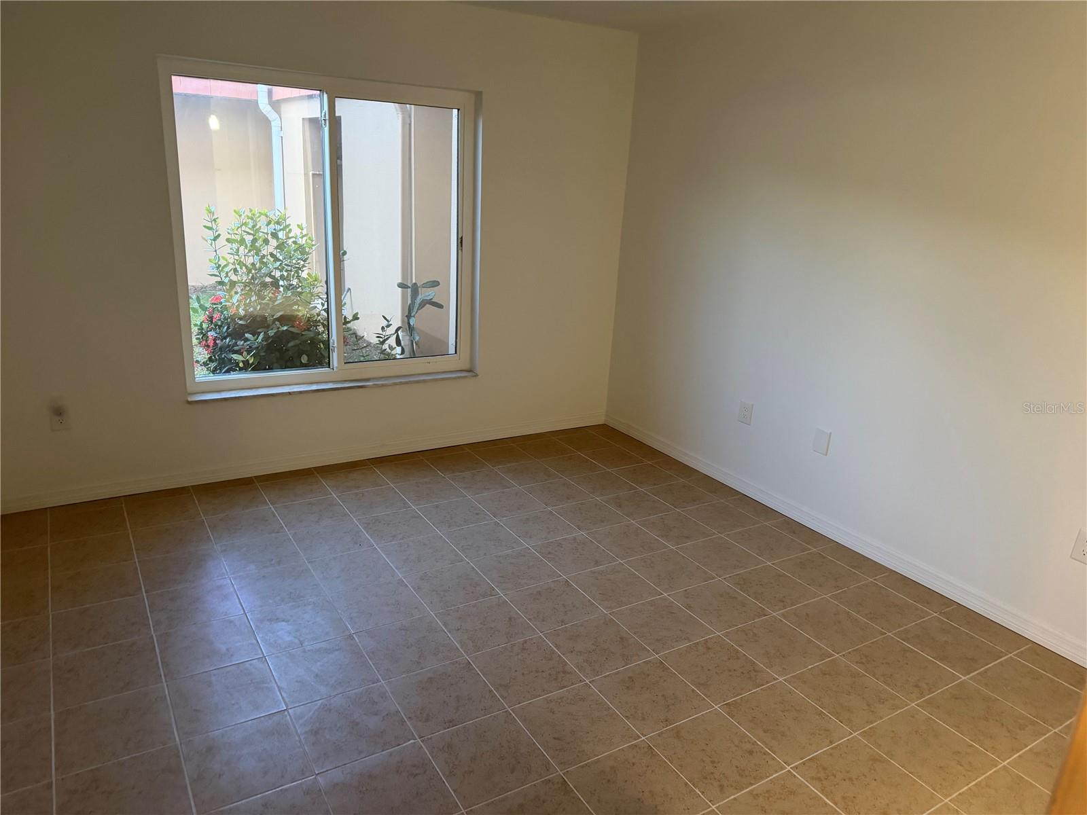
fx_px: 754
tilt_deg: -16.1
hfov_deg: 71.6
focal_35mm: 24
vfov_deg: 56.8
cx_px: 544
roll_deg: -3.8
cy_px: 408
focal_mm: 6.76
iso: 500
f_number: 1.78
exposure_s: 1/60
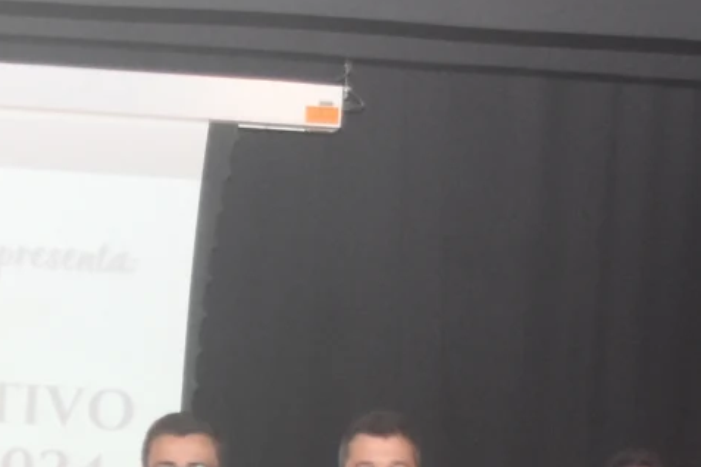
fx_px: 3446
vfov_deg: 7.6
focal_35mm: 177
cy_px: 759
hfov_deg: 11.3
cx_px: -244
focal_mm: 22
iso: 1400
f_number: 4
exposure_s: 1/60
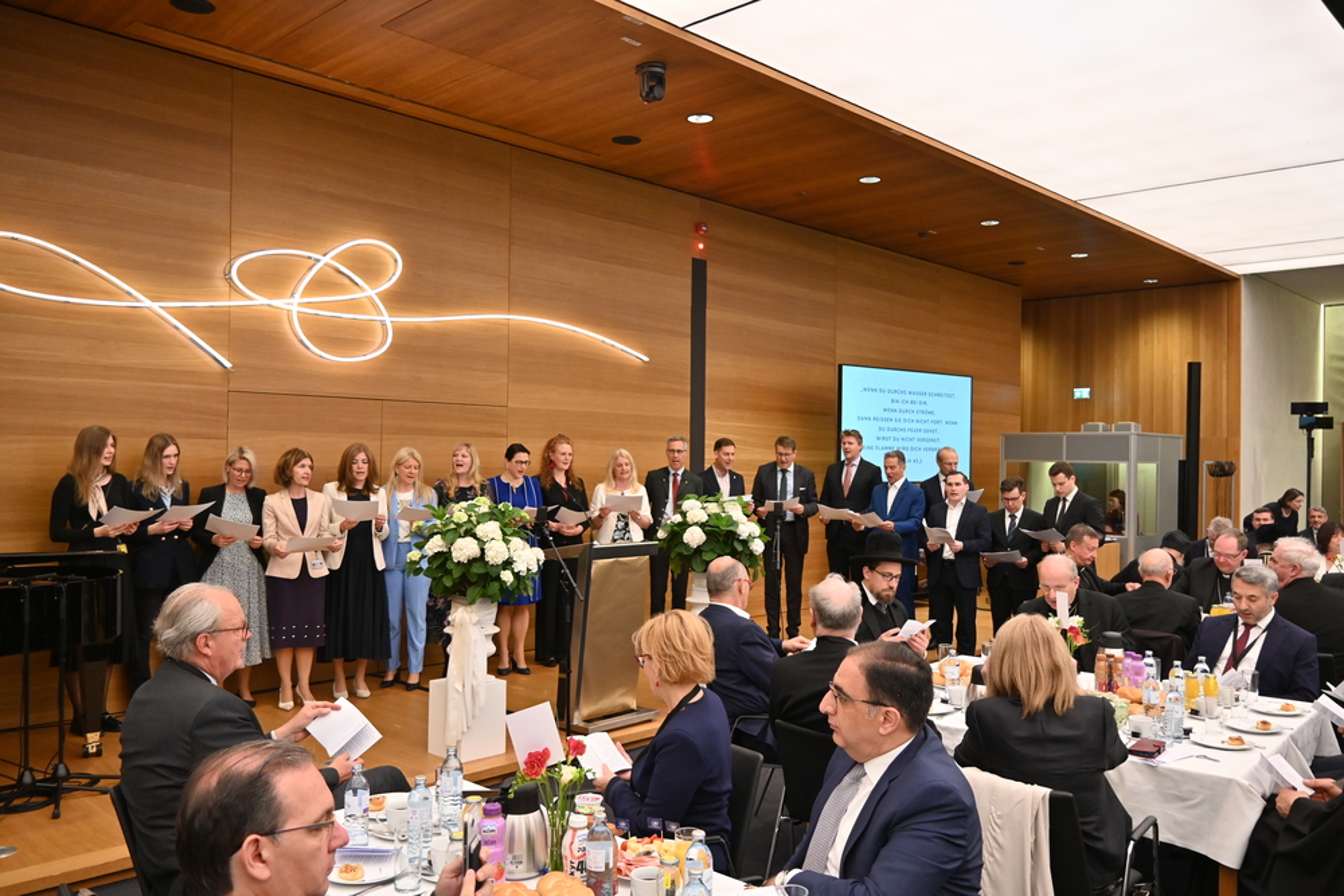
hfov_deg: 63.2
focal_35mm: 29
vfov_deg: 44.6
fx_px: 1092
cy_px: 448
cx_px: 672
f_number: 3.5
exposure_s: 1/125
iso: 900
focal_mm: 19.5
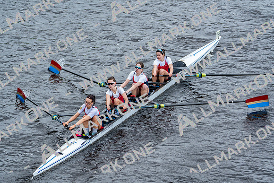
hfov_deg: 6.9
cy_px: 92
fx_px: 2269
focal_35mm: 298
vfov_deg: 4.6
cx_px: 137
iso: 1600
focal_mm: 298
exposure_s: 1/1250
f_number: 5.6
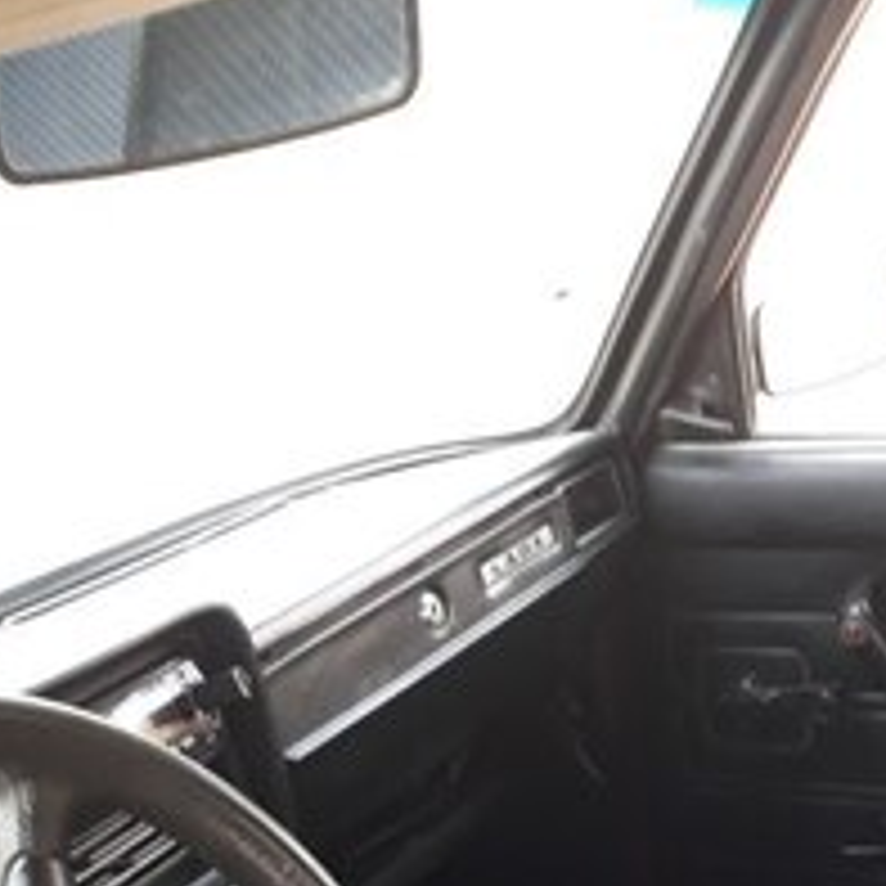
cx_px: 333
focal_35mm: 60
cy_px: 1021
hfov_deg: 28.5
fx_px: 1737
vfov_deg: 26.0
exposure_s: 1/33
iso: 64
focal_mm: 3.6
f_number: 1.9
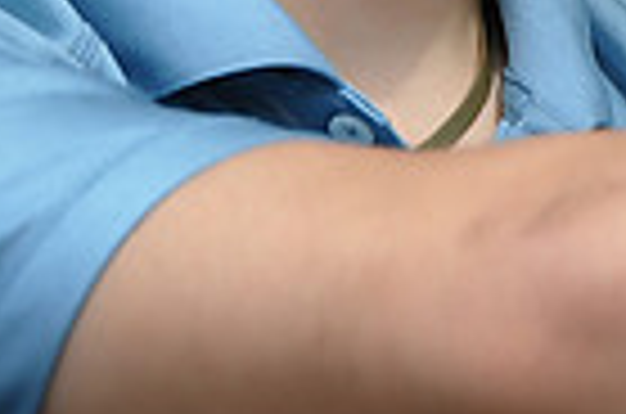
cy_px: -398
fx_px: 9249
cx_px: 297
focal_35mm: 533
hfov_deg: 3.9
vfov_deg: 2.6
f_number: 8
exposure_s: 1/250
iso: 200
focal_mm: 85
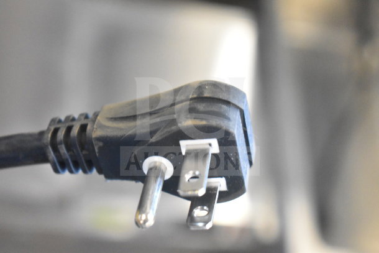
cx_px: 190
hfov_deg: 24.6
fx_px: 869
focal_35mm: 82
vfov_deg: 16.6
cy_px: 126
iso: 9000
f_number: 5.6
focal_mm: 55
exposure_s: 1/100
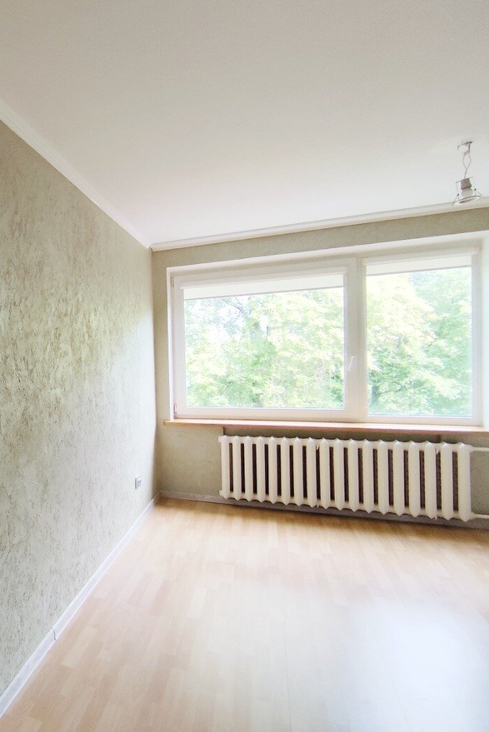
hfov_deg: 48.1
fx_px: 468
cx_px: 30
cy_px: 374
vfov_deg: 76.1
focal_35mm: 23
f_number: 2.2
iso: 50
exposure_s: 1/100
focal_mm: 1.65
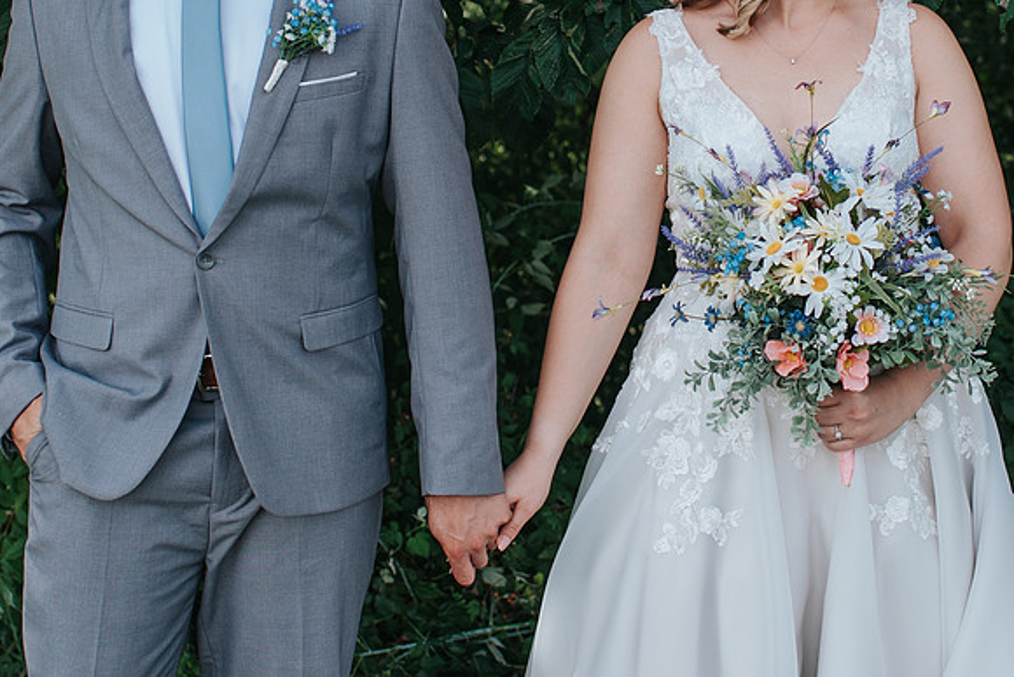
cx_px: 600
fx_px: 2363
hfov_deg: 24.2
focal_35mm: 84
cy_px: 102
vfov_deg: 16.1
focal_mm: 35
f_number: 2.8
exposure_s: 1/500
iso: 140
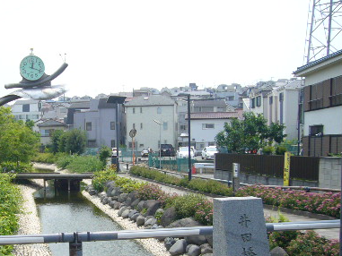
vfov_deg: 30.3
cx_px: 106
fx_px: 464
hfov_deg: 39.8
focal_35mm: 47
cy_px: 194
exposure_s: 1/250
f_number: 5.6
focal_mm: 4.6
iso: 80
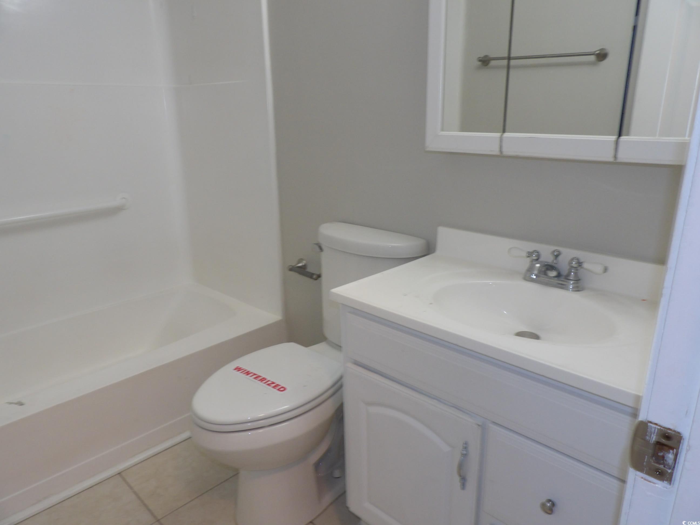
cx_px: 350
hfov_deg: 71.6
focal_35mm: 24
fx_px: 485
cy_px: 262
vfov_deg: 56.8
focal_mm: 4.3
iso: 200
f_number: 3.2
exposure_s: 1/33
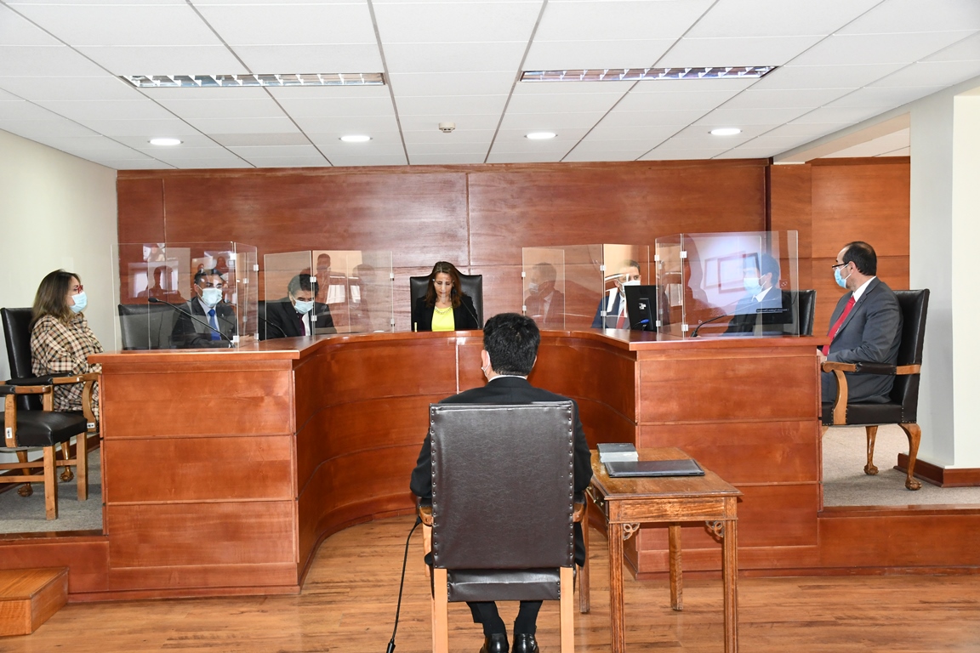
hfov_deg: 49.6
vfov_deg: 34.2
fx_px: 1062
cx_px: 490
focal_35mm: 39
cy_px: 326
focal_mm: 26
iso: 1600
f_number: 3.8
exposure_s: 1/60
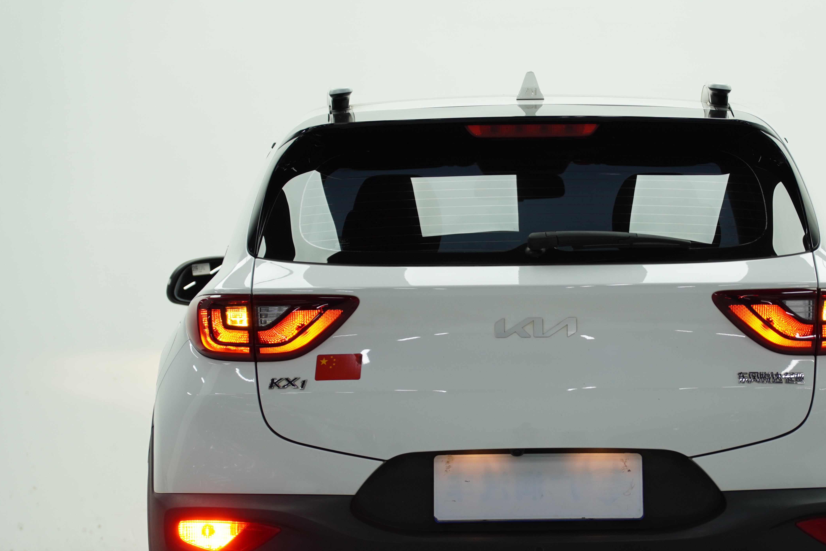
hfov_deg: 13.7
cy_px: 349
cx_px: 544
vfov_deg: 9.1
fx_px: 3441
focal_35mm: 150
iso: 160
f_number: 2.8
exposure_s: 1/160
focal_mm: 70
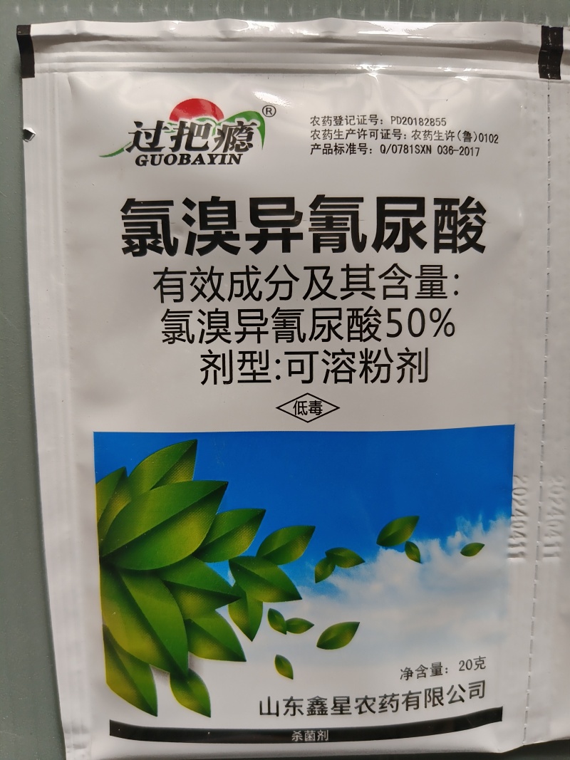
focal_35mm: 23
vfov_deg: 73.9
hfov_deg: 58.9
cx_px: 285
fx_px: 505
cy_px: 380
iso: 631
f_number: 1.88
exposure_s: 1/100
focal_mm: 5.56
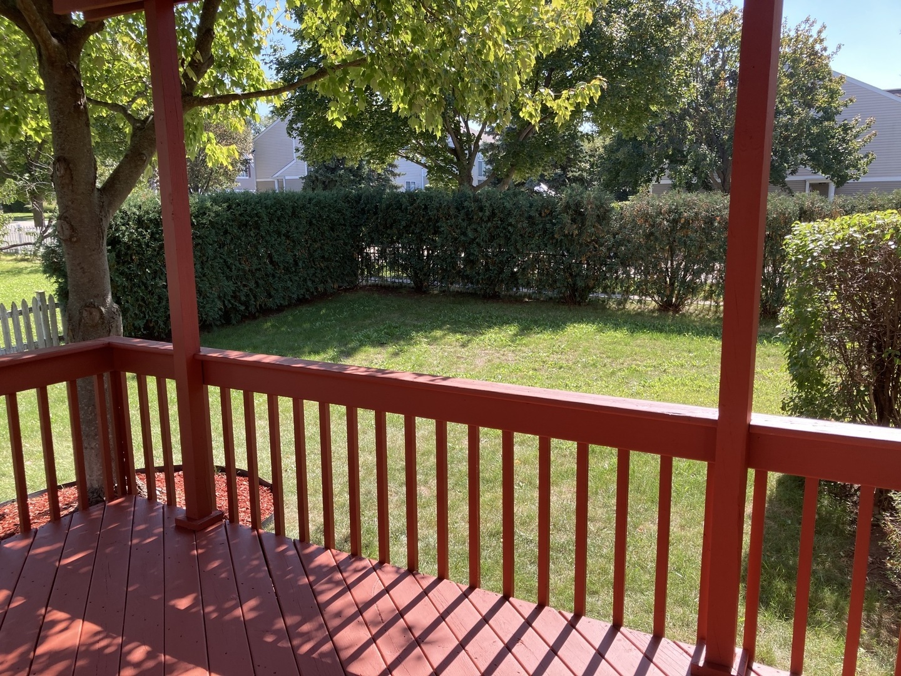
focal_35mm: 28
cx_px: 450
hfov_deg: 63.4
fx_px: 729
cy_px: 338
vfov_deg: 49.7
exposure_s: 1/375
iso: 20
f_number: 1.8
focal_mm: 3.99
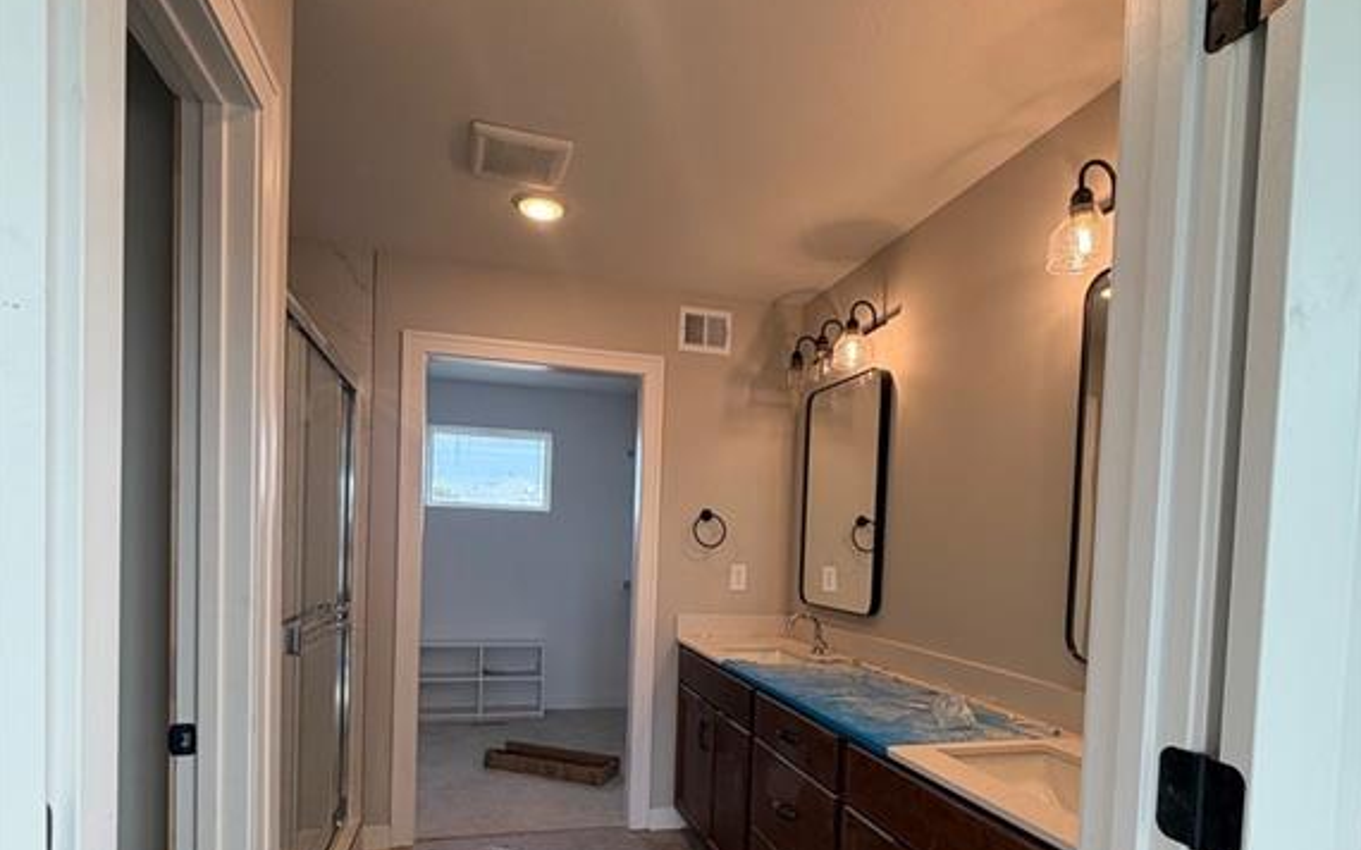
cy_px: 580
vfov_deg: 58.0
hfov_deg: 85.1
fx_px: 742
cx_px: 680
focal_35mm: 20
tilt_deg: -1.4
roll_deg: -2.5
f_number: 2.2
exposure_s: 1/120
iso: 100
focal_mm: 2.22
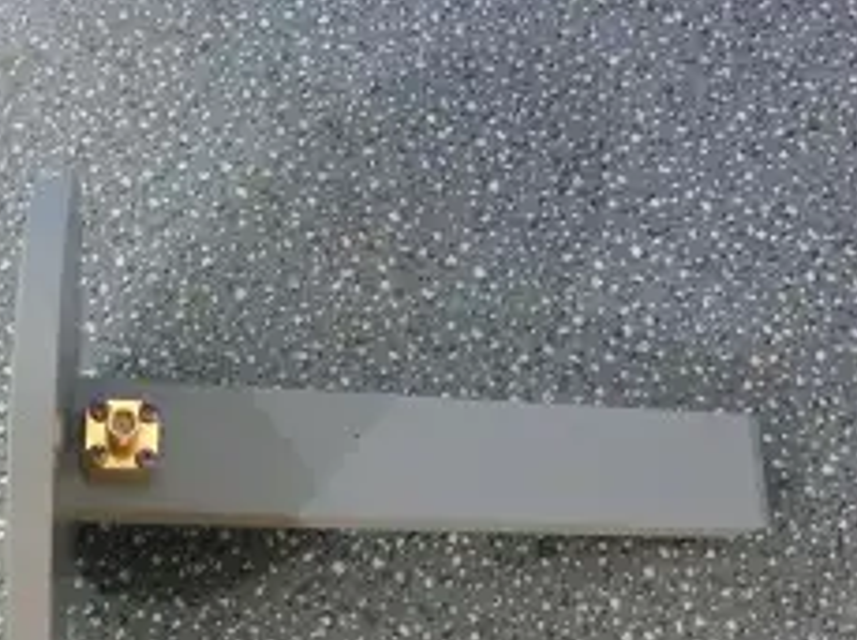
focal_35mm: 42
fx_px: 1038
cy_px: 460
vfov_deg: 33.7
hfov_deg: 44.5
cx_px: 329
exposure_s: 1/50
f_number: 3
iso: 800
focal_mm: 4.24
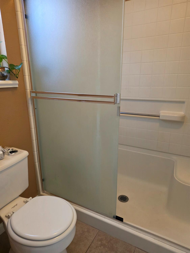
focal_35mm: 23
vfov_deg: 73.9
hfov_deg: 58.9
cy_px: 126
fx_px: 168
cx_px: 95
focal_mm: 6.3
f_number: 1.7
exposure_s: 1/120
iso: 400
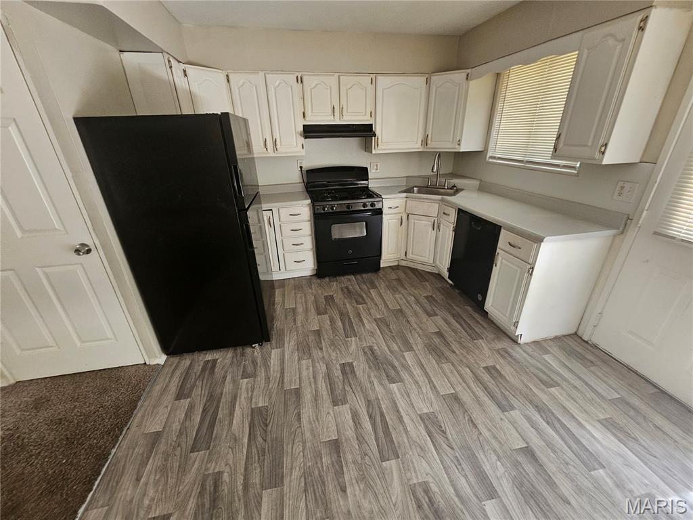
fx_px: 260
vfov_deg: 89.9
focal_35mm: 13
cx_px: 346
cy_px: 260
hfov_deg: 106.2
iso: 320
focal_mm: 2.2
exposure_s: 1/60
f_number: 2.2
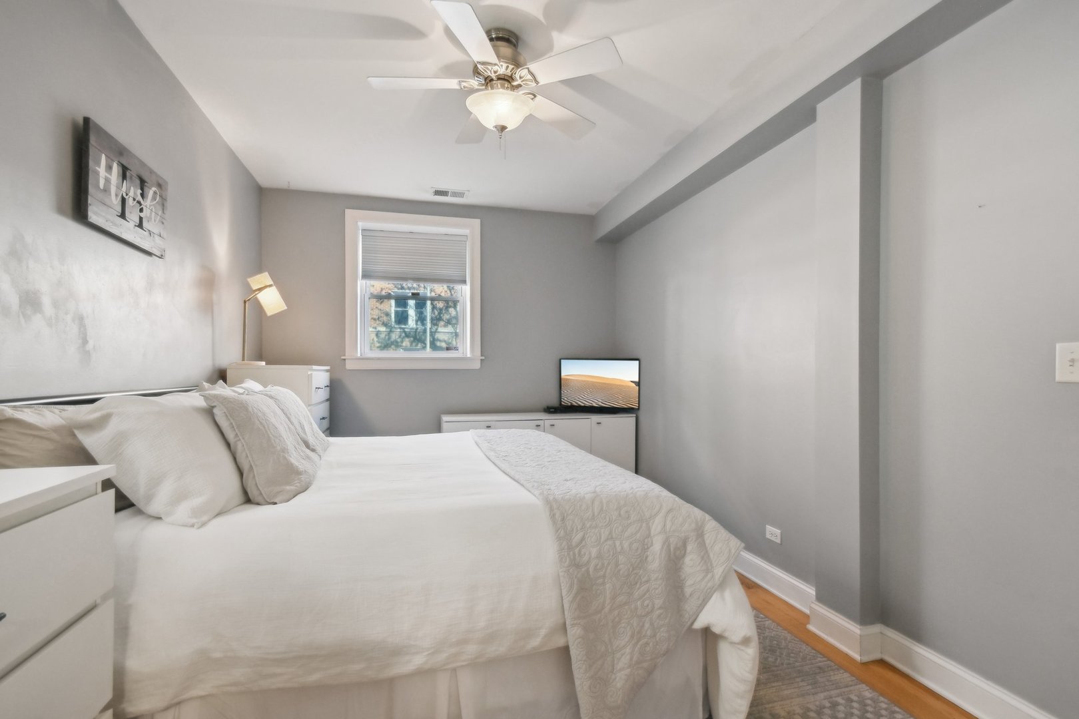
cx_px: 540
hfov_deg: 100.4
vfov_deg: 77.3
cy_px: 360
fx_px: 450
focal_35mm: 15
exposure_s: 1/125
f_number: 8
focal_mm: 10
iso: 400
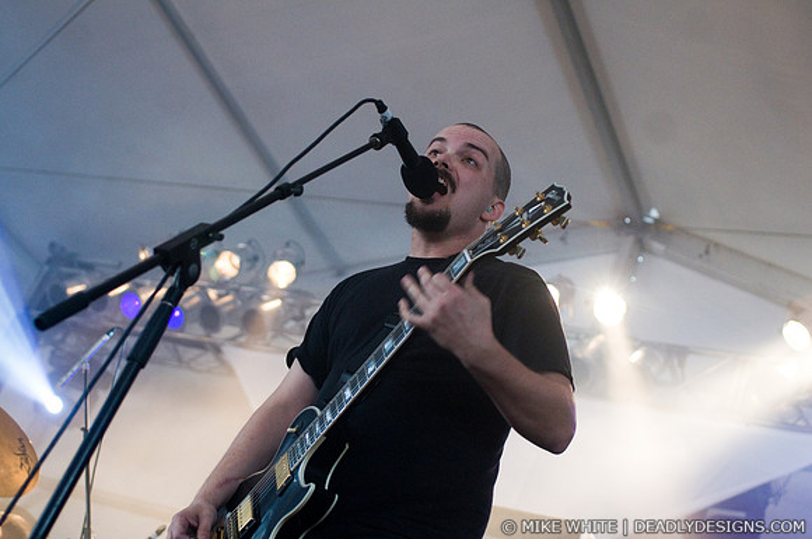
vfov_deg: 22.6
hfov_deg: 33.4
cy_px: 270
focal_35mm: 60
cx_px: 406
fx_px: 1351
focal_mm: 40
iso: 800
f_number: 2.8
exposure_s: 1/200
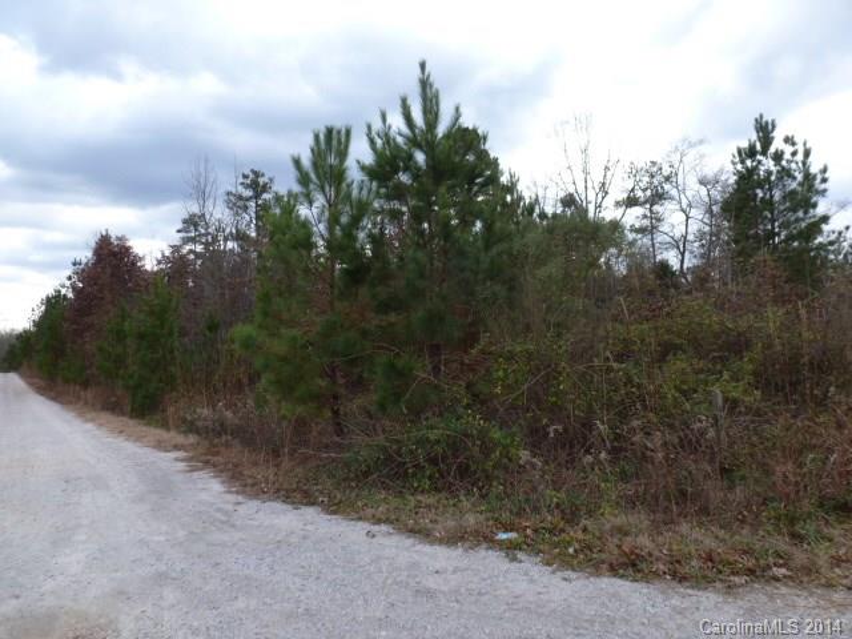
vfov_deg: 56.8
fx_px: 591
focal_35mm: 24
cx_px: 426
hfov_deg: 71.6
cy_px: 320
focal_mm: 4.3
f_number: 4
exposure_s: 1/160
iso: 100
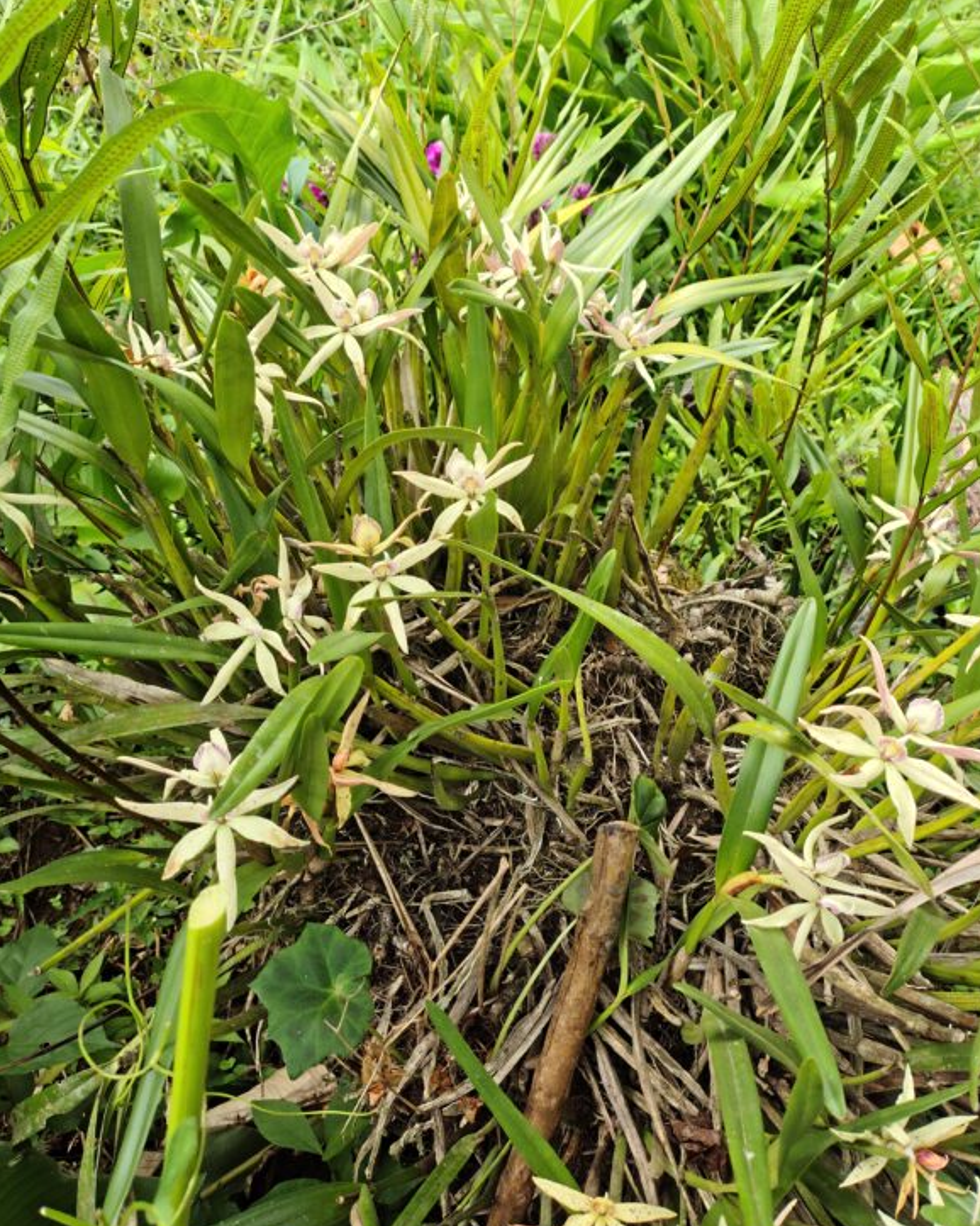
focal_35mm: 27
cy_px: 568
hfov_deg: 53.2
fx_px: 979
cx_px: 478
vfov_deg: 64.0
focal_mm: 4.71
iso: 162
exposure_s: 1/125
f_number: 1.7
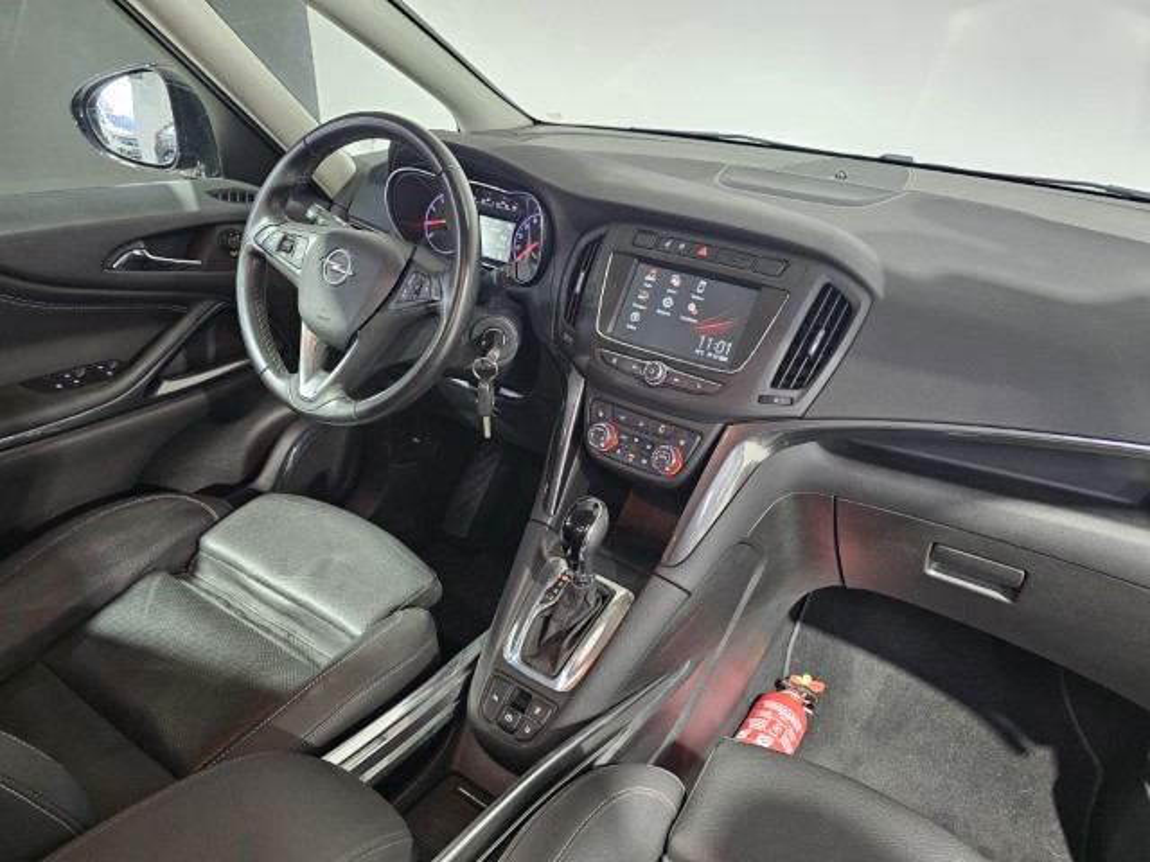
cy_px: 431
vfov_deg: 58.9
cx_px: 575
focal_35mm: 23
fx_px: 764
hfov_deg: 73.9
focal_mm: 6.3
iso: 640
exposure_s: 1/33
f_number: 1.7
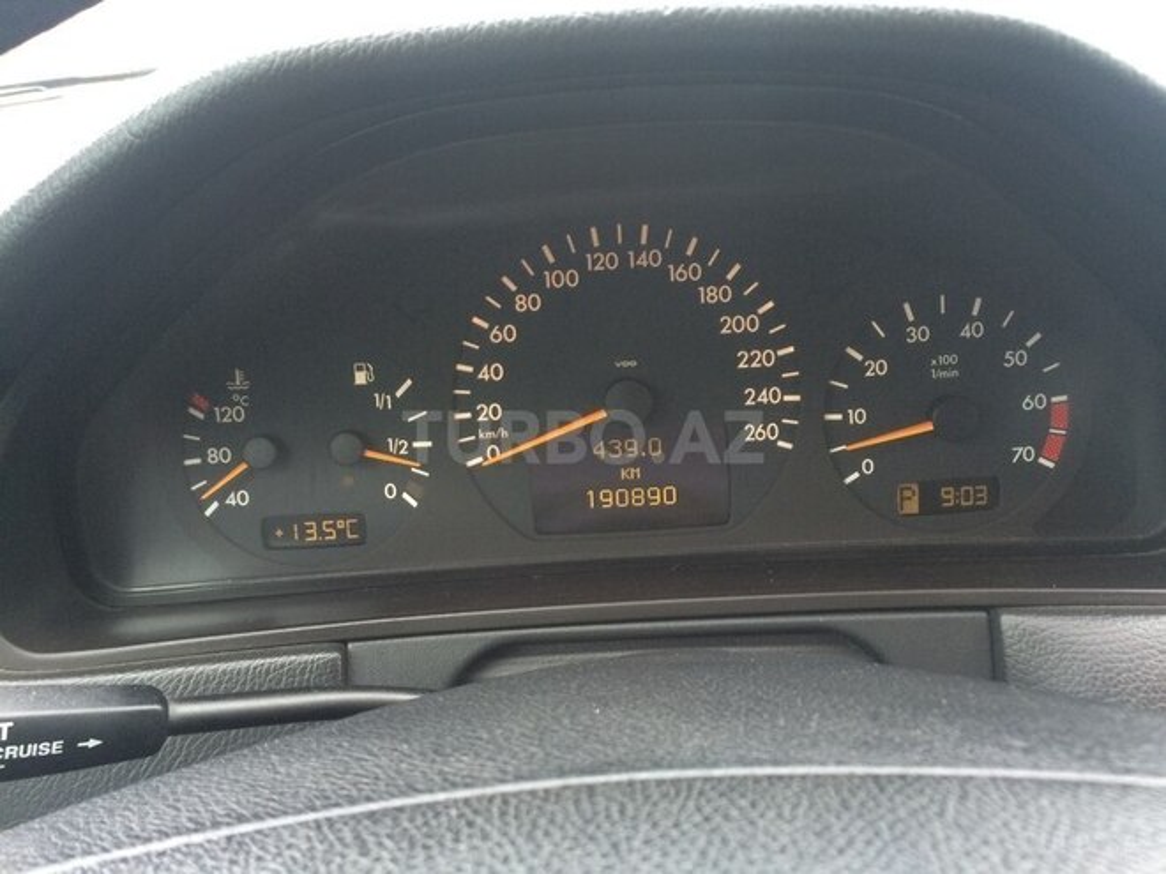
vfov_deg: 48.2
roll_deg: +2.7
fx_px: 977
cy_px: 437
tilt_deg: -21.6
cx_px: 583
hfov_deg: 61.7
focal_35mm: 29
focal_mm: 4.15
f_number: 2.2
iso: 64
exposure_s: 1/33
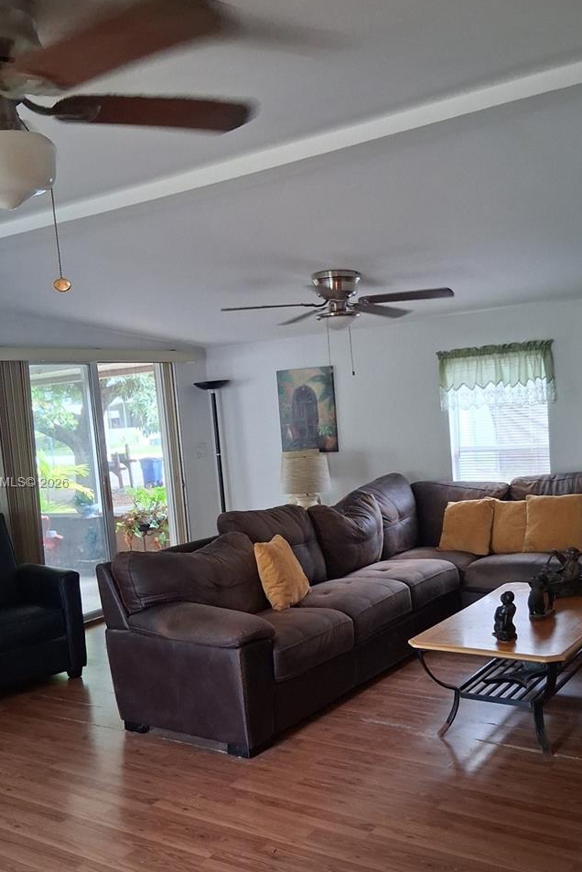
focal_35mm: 34
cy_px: 484
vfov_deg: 55.7
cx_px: 310
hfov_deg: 38.9
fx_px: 824
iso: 320
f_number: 1.8
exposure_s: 1/100
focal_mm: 3.98
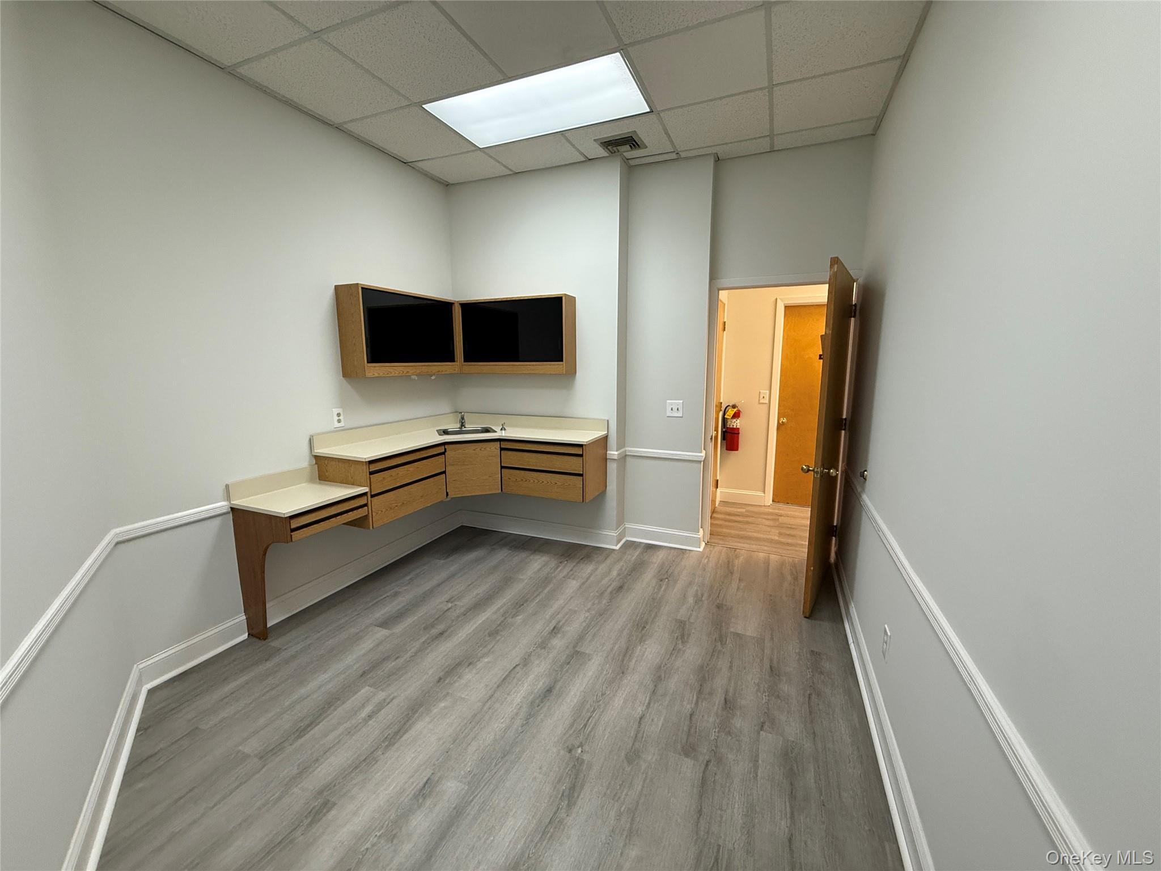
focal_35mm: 14
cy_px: 436
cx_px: 580
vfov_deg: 85.7
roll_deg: -1.6
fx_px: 470
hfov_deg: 102.1
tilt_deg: -9.3
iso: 250
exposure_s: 1/120
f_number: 2.2
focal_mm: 2.22
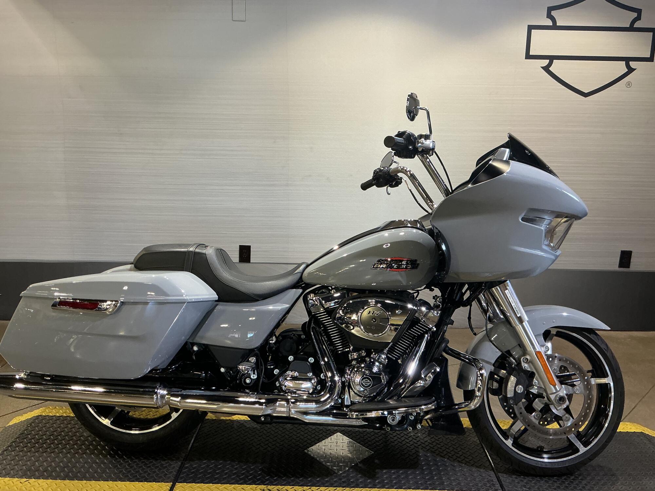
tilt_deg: -13.6
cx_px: 328
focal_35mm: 29
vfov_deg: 48.2
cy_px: 246
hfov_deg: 61.7
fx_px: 549
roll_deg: -1.6
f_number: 1.8
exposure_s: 1/60
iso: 80
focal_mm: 3
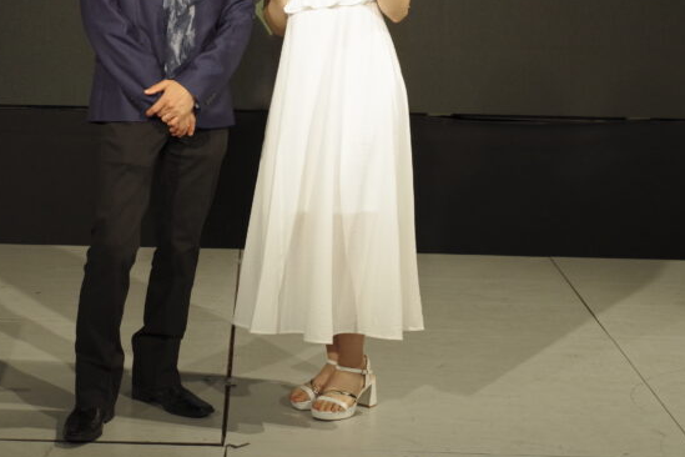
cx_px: 231
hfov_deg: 21.6
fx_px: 1788
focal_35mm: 94
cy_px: 6
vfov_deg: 14.3
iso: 1600
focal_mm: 43
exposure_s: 1/200
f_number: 8
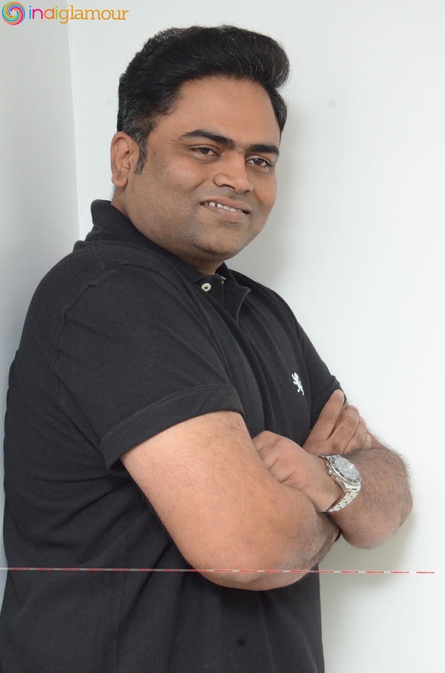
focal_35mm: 112
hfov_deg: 12.1
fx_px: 2096
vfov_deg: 18.2
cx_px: 222
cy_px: 336
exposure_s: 1/125
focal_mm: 75
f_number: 8
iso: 5000
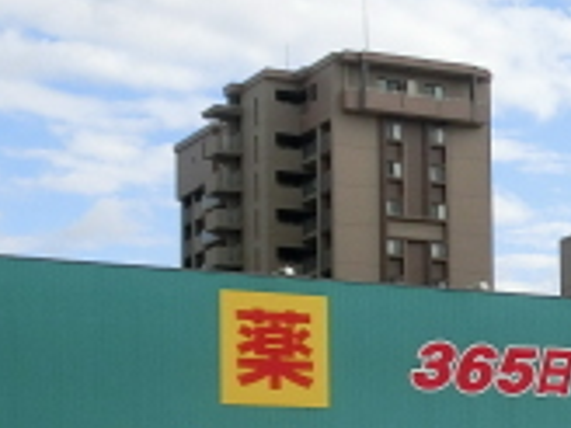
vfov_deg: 11.4
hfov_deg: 14.7
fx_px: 2128
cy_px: 428
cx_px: 728
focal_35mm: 129
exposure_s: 1/1000
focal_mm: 5.93
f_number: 3.7
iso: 125
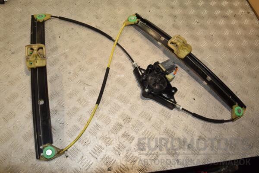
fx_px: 194
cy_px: 86
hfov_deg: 67.4
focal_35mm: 27
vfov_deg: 47.9
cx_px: 130
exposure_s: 1/200
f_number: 9
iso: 800
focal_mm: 18
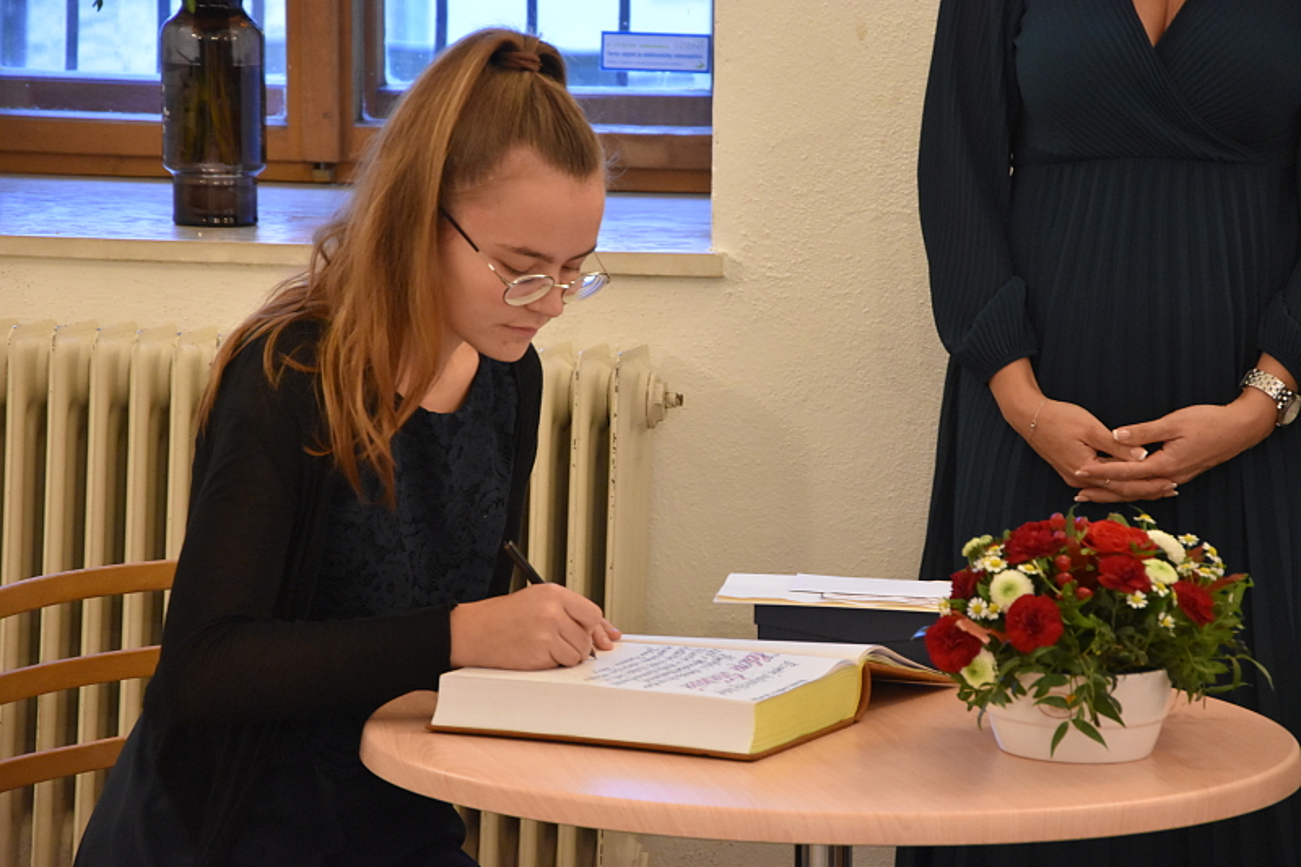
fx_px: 5311
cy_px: 434
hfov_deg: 14.0
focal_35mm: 147
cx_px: 650
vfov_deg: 9.3
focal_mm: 98
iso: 3200
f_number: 5.6
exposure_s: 1/30
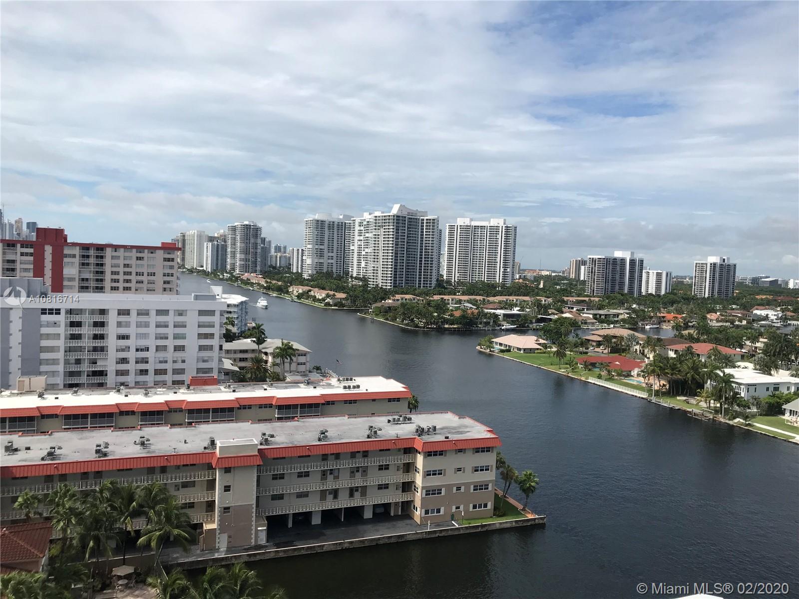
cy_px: 300
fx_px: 646
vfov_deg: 49.7
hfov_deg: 63.4
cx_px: 400
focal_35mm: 28
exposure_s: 1/3831
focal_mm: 3.99
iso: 20
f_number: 1.8
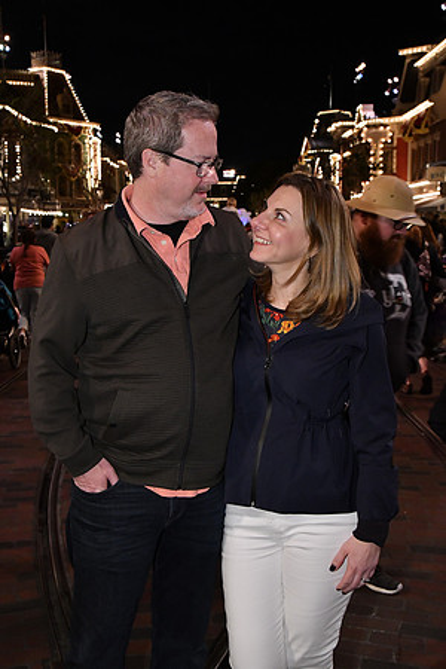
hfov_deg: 29.9
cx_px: 223
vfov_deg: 43.6
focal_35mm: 45
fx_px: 836
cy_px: 334
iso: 3200
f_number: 5.6
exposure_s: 1/50
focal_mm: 30
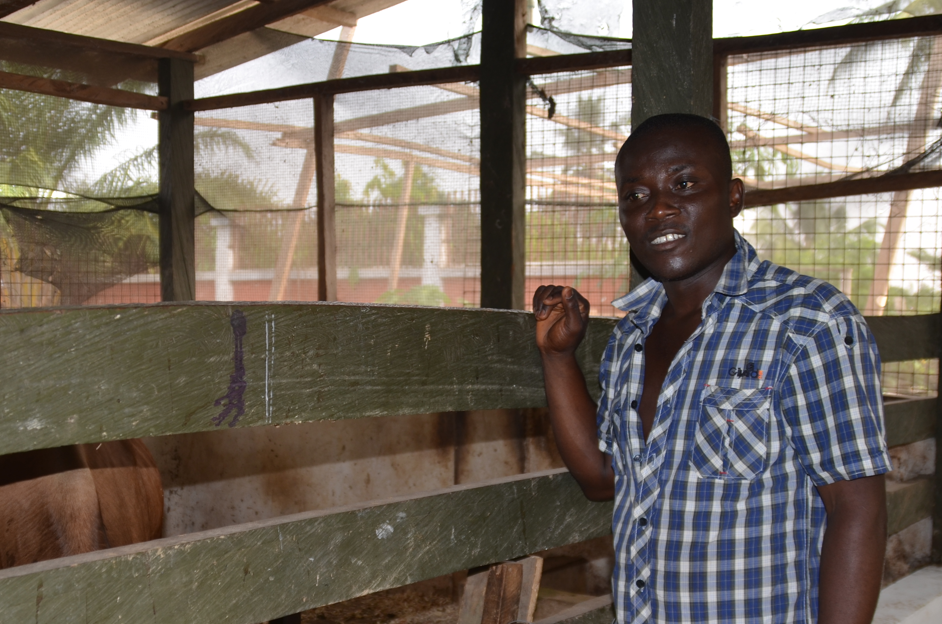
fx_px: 1410
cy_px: 475
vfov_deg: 24.6
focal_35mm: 54
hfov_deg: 36.7
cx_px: 334
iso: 100
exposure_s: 1/60
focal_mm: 22
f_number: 3.5
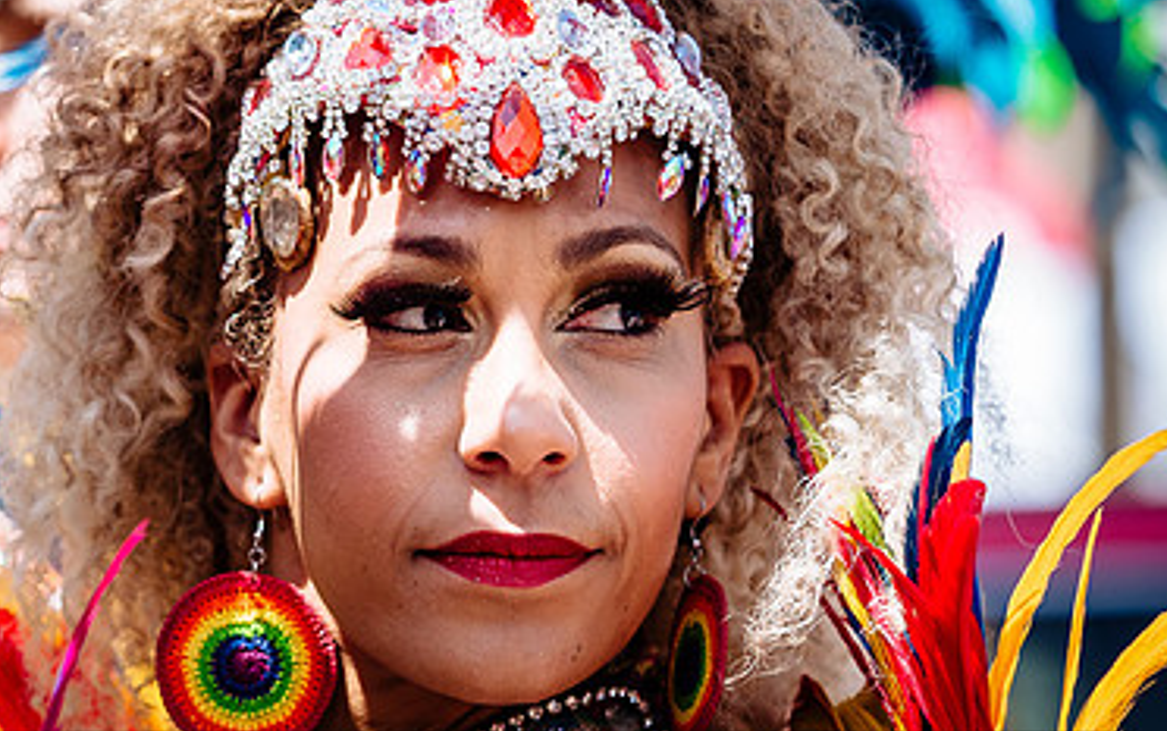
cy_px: 482
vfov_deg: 4.2
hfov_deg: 6.7
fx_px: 9993
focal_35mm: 314
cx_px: 445
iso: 200
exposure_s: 1/1250
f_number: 2.8
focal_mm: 95
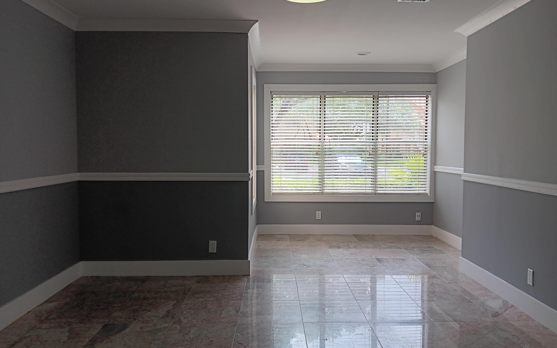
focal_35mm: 28
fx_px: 425
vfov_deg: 44.5
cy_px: 176
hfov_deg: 66.5
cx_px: 278
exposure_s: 1/62.5
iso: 20
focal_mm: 3.98
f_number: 1.8
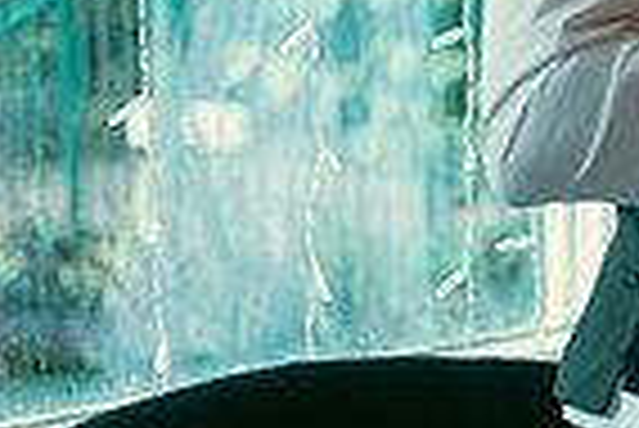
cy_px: -25
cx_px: 1188
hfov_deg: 7.0
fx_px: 5064
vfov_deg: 4.8
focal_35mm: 285
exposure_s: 1/160
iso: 400
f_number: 3.5
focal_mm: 70
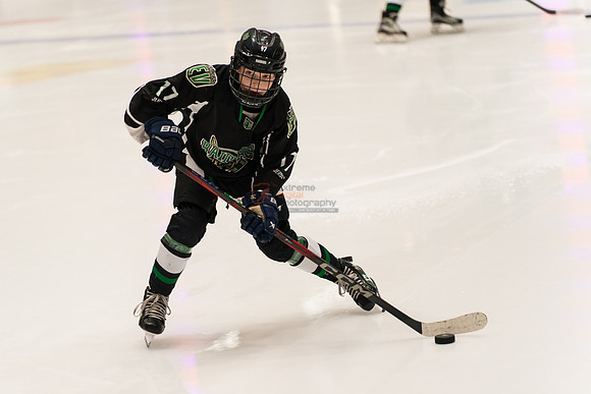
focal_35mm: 189
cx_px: 220
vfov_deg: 7.3
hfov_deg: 10.9
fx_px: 3103
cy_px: 240
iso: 2000
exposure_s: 1/1000
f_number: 2.8
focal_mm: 150
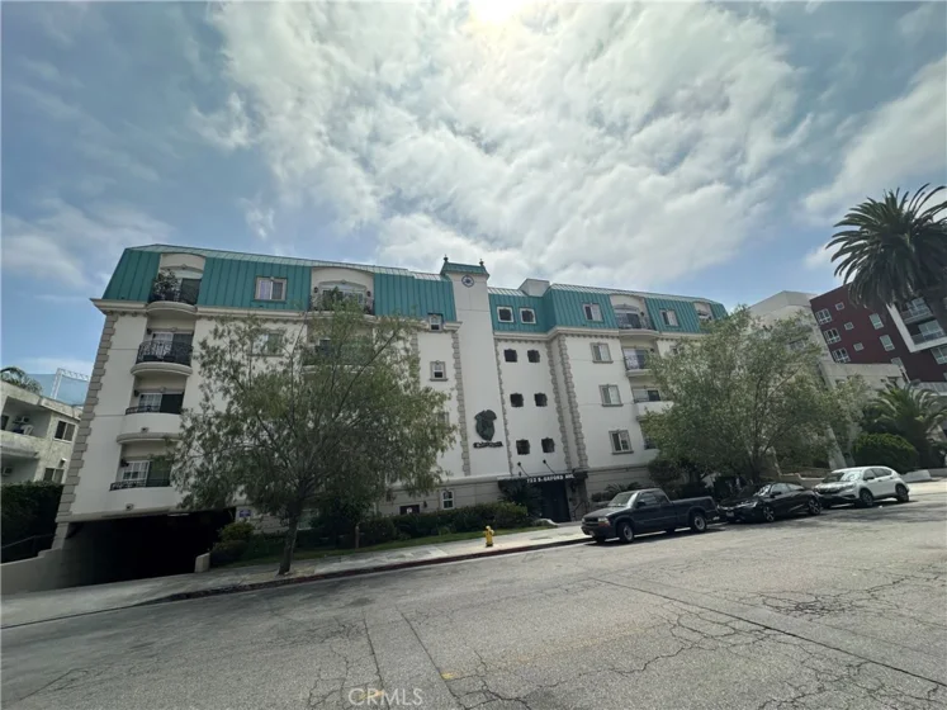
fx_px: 383
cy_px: 355
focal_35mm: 14
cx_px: 474
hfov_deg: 102.1
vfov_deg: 85.7
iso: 50
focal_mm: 2.22
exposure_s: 1/4651
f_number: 2.2
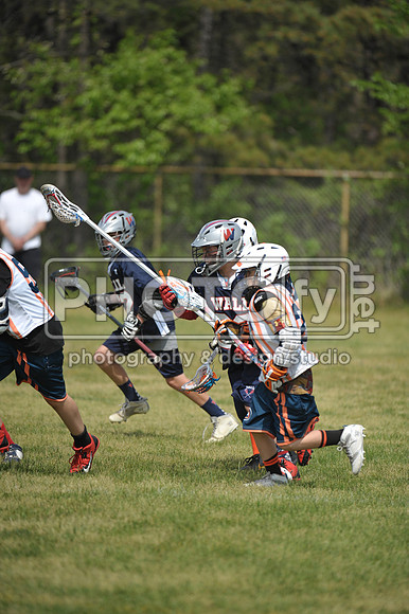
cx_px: 204
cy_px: 307
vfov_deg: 6.2
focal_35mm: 330
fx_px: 5630
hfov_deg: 4.2
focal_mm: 330
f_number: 4
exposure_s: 1/5000
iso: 640
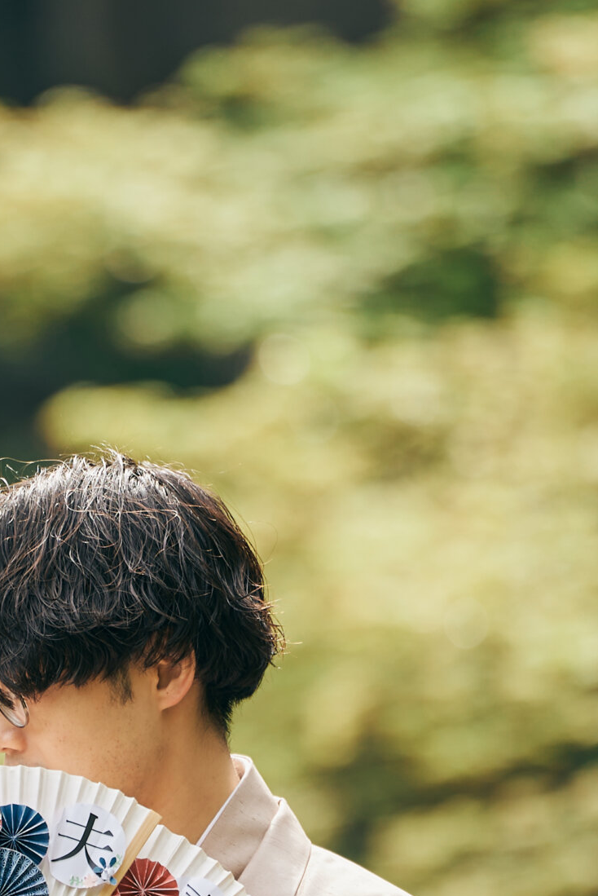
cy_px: 593
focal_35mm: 445
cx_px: 29
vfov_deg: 4.6
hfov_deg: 3.1
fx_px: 11073
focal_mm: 191
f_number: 2.8
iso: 80
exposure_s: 1/320
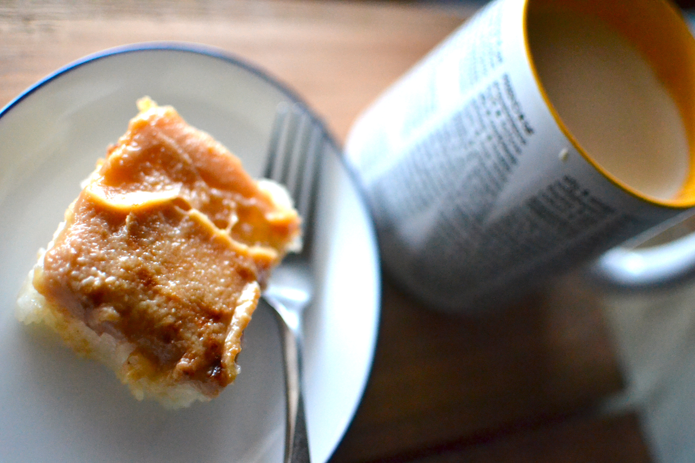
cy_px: 232
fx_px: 1013
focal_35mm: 52
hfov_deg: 37.9
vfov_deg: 25.8
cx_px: 348
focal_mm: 35
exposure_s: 1/30
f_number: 1.8
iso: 3200
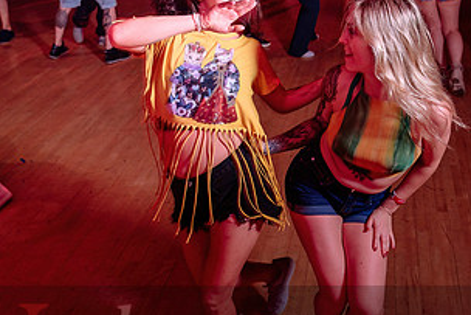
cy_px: 131
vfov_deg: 25.1
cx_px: 361
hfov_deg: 35.9
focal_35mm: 54
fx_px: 707
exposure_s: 1/60
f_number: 3.2
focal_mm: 26
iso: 1000
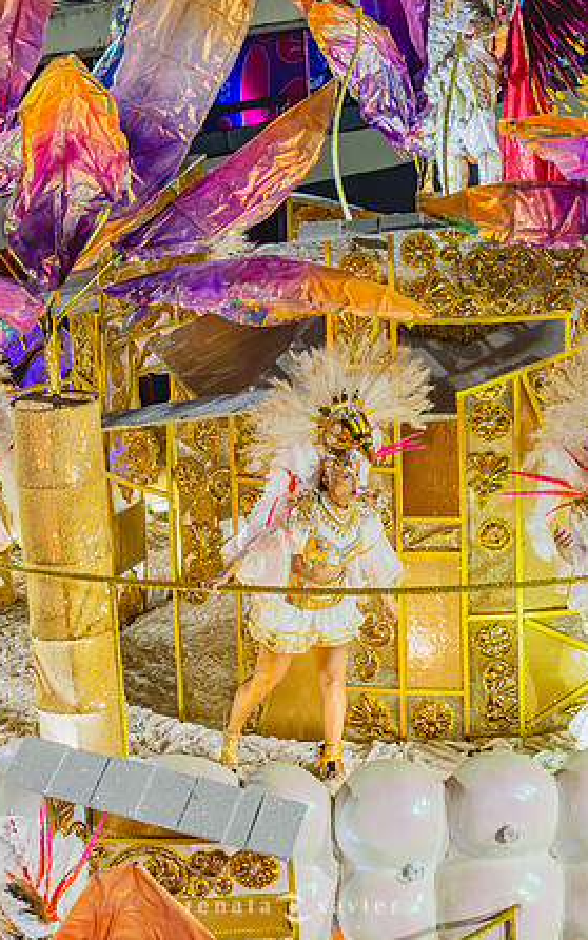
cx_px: 289
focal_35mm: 113
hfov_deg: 11.6
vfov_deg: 18.4
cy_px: 470
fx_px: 2895
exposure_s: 1/320
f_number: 5
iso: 1600
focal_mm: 110
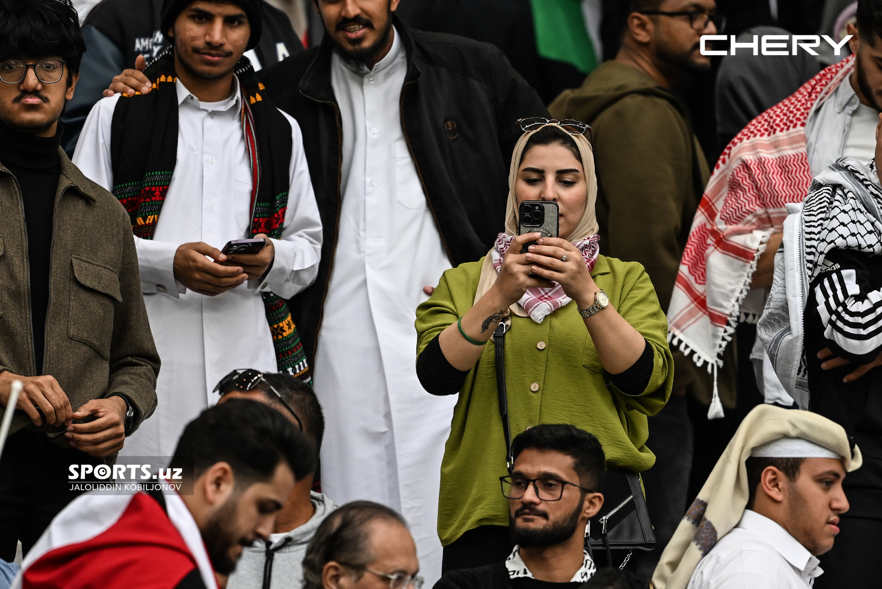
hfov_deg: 5.2
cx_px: 441
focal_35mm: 400
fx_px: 9801
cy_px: 294
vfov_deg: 3.4
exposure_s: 1/1000
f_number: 2.8
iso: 800
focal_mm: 400
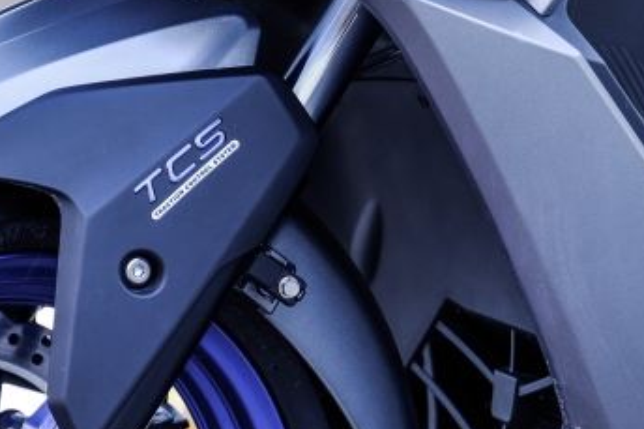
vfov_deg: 6.7
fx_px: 3647
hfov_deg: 10.0
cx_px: 56
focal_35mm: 204
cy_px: 457
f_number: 2.8
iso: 320
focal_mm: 55
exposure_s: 1/320
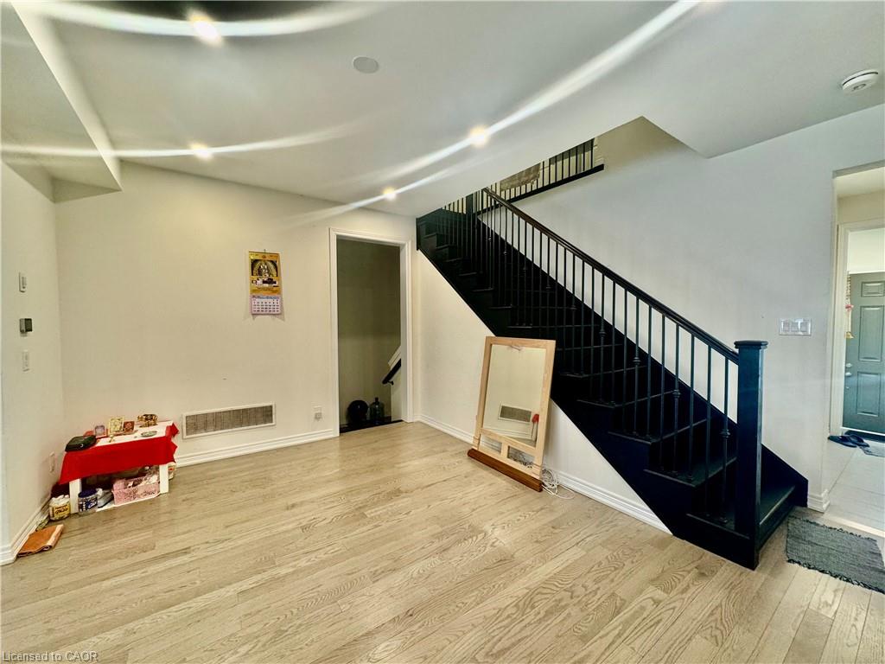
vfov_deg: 85.7
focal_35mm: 14
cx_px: 442
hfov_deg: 102.1
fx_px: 358
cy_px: 332
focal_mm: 2.22
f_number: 2.2
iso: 200
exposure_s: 1/60
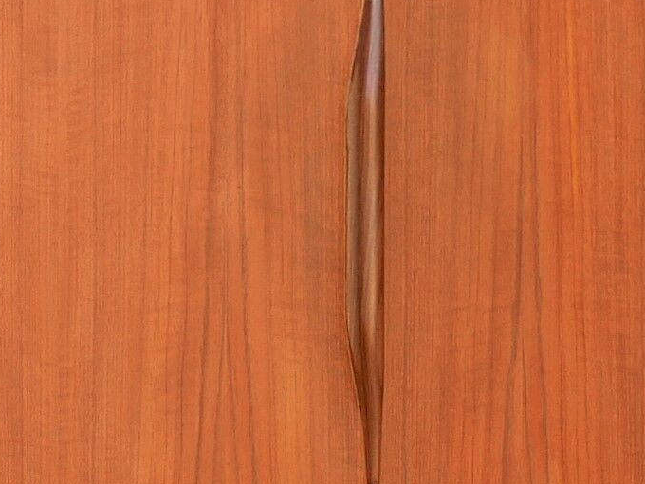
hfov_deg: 7.3
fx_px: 5034
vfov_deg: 5.5
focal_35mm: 270
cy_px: 763
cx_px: -29
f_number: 2.8
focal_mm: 20
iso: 200
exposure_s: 1/250
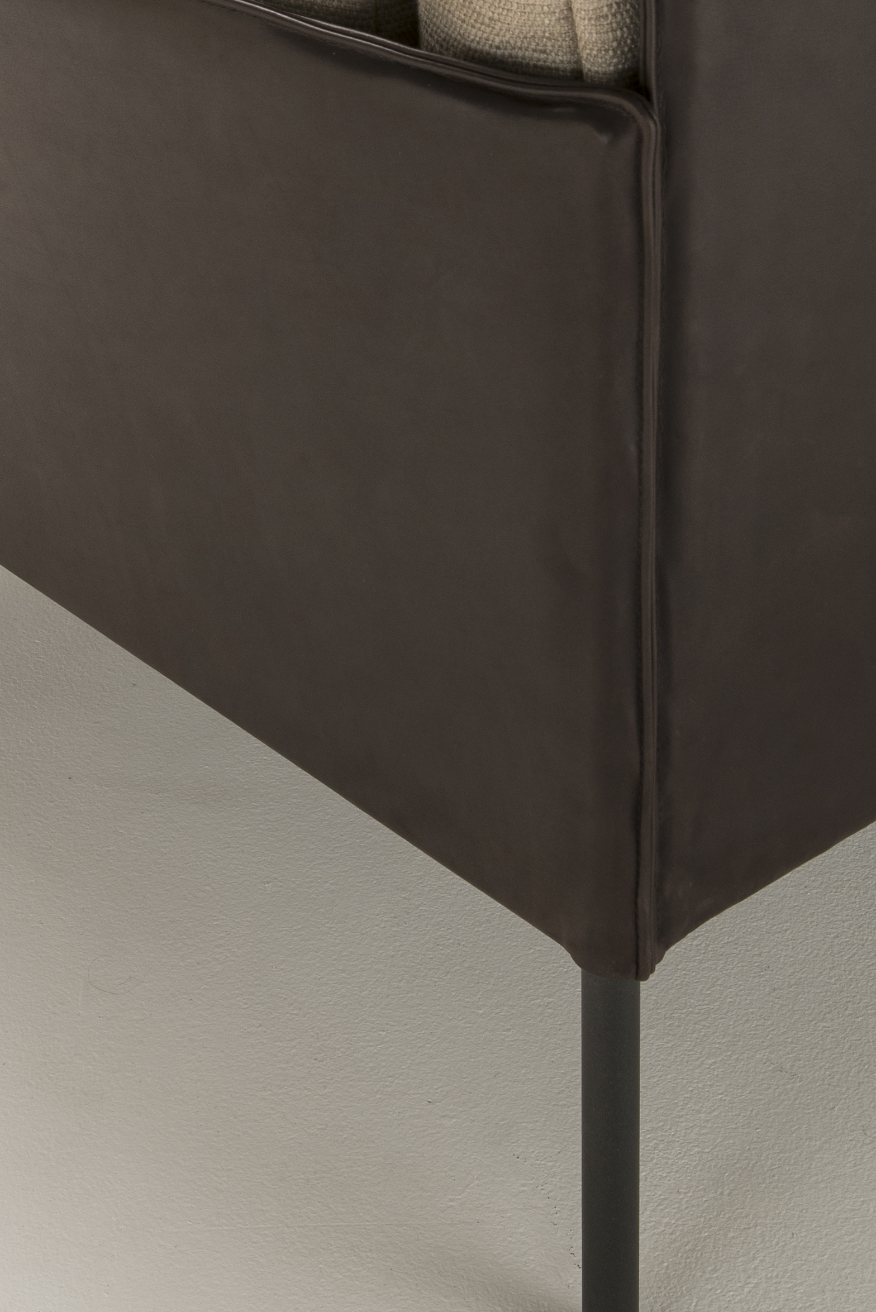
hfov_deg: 9.7
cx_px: 37
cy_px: -121
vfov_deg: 14.2
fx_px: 5142
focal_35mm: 141
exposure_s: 1/4
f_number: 11
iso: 100
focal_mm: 45
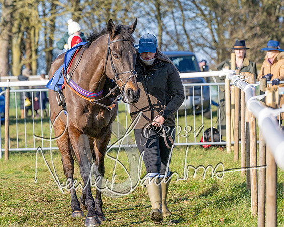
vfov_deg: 6.0
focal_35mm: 256
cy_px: 114
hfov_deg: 7.5
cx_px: 171
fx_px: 2154
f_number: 5
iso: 400
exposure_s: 1/1250
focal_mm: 150
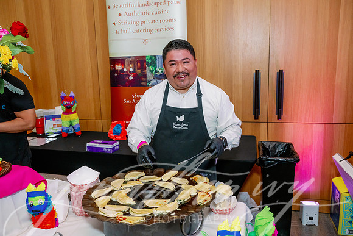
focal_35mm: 39
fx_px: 382
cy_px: 118
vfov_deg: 34.2
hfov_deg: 49.5
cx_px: 176
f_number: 8
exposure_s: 1/200
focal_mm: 39
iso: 1250
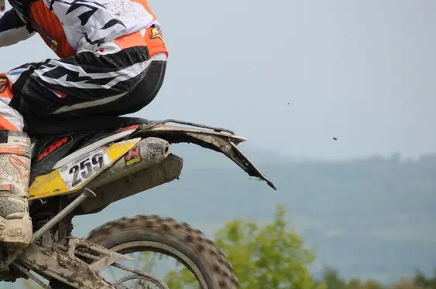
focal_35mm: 480
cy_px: 160
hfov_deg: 4.3
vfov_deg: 2.9
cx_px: -19
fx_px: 5807
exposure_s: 1/800
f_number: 5.6
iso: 200
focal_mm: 150
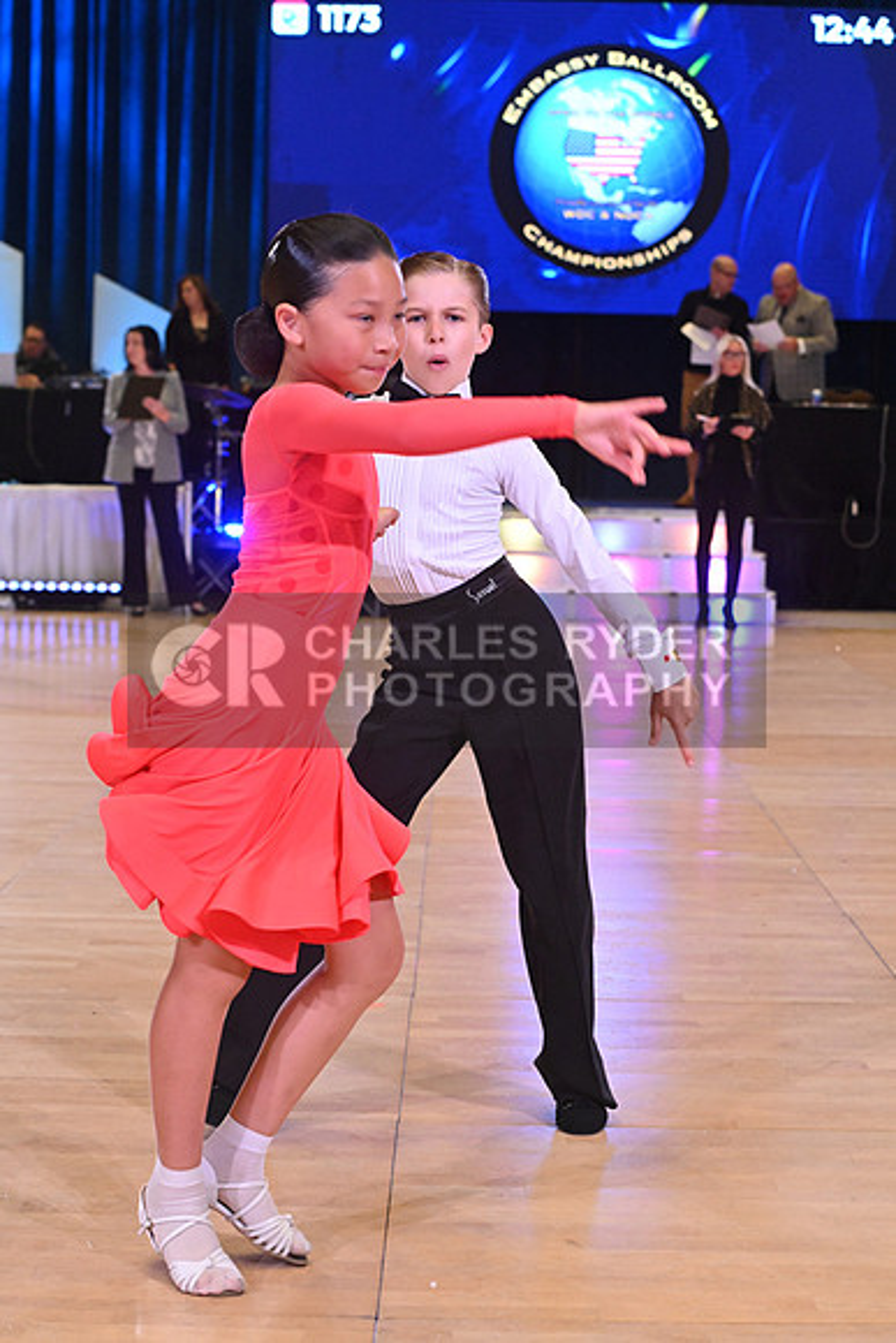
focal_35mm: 70
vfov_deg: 28.8
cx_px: 448
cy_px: 672
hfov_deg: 19.5
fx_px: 2612
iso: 4000
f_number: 7.1
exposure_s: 1/400
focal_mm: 70
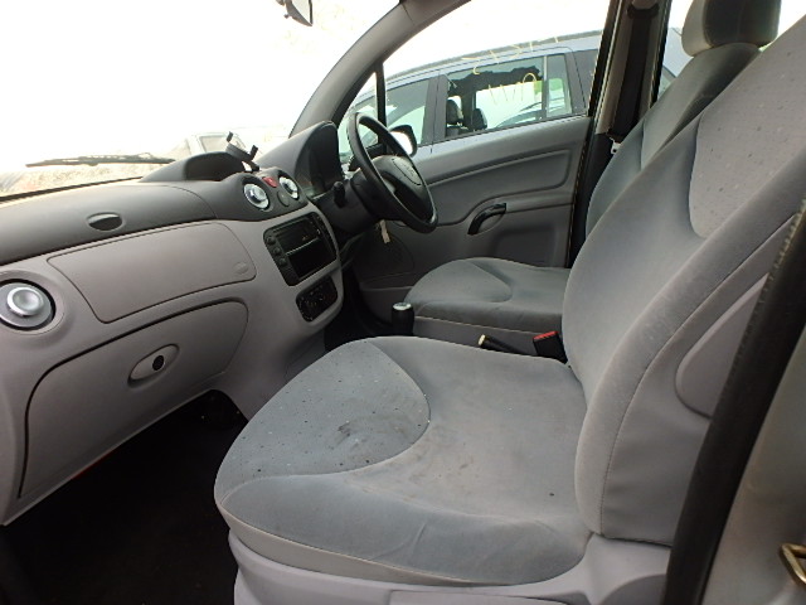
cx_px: 403
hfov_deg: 79.0
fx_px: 489
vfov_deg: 63.4
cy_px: 302
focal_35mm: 21
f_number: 3.5
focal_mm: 3.7
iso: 125
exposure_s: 1/60
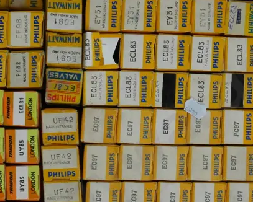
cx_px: 155
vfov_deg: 14.2
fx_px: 809
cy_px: 147
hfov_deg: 17.8
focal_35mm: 108
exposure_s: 1/25
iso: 3200
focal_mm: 22
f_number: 4.8
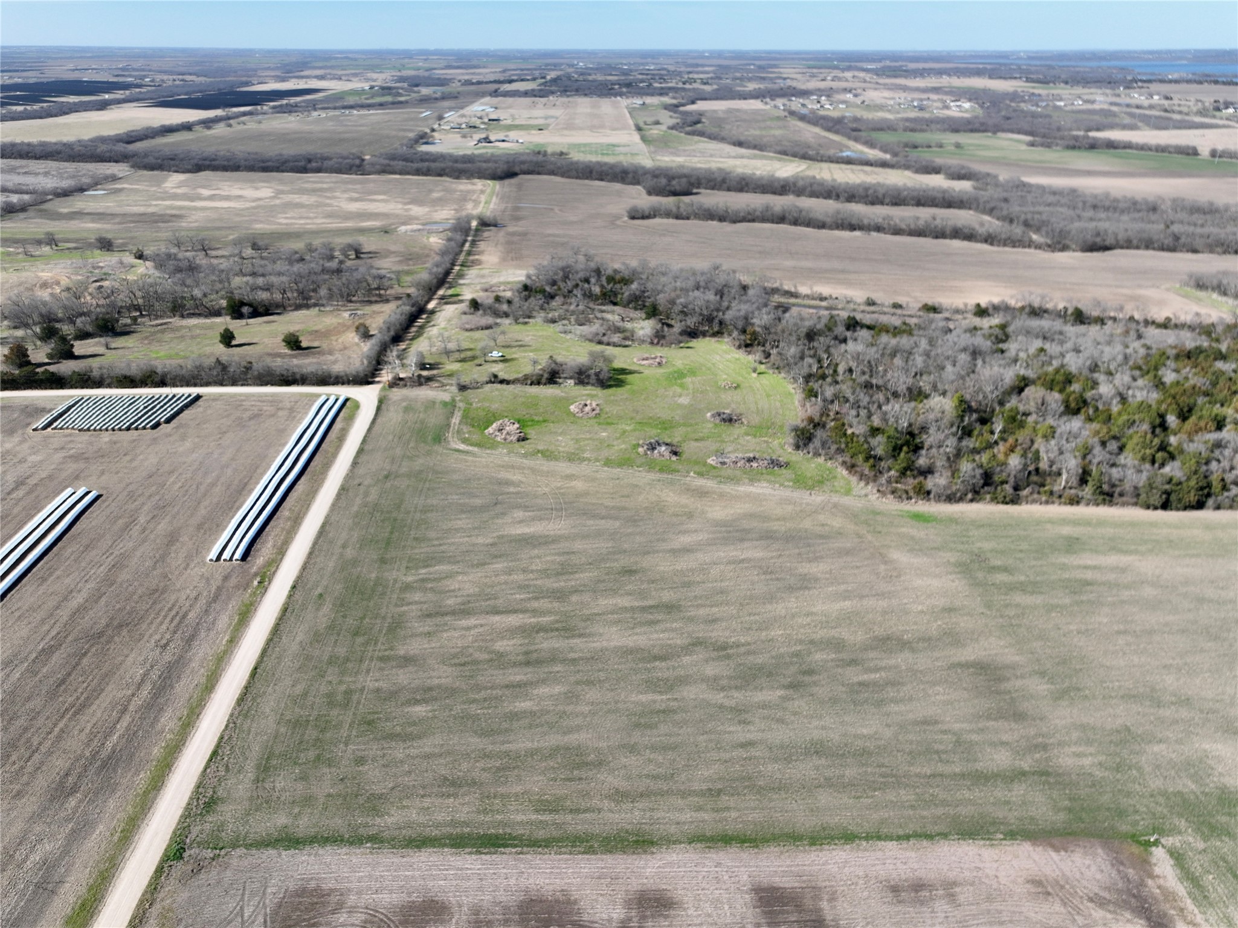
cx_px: 619
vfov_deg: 56.8
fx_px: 858
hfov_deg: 71.6
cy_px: 464
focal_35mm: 24
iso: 100
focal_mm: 12.29
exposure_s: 1/1250
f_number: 2.8
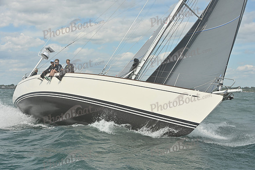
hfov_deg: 28.8
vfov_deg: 19.5
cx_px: 128
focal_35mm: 70
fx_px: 496
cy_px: 85
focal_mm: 70
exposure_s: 1/1250
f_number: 9
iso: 320
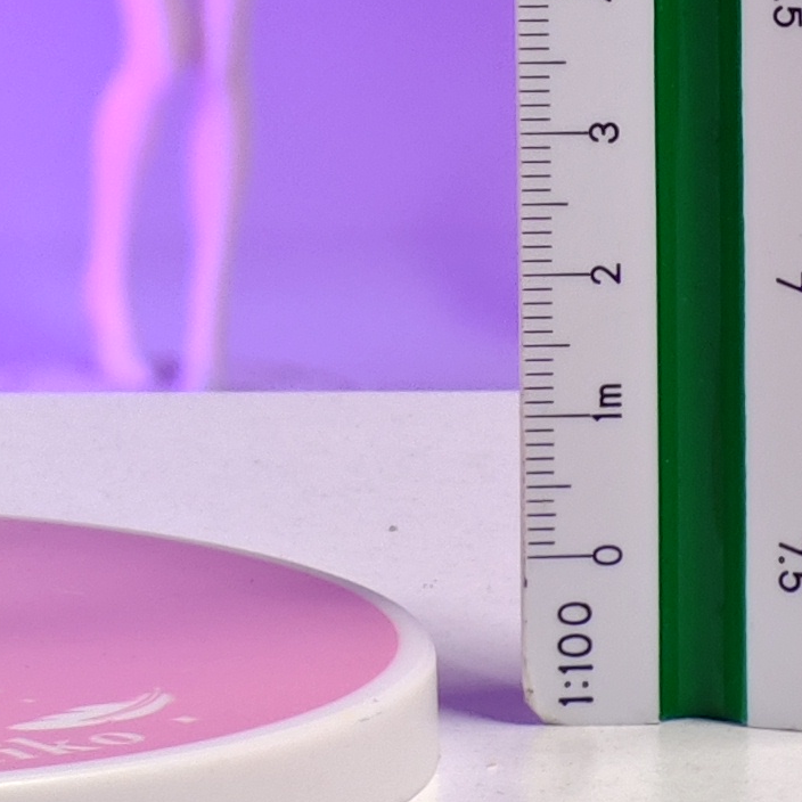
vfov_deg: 5.2
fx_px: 8598
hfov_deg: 5.3
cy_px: -835
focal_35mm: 328
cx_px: -165
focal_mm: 7.48
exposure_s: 1/18.4
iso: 400
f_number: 2.4
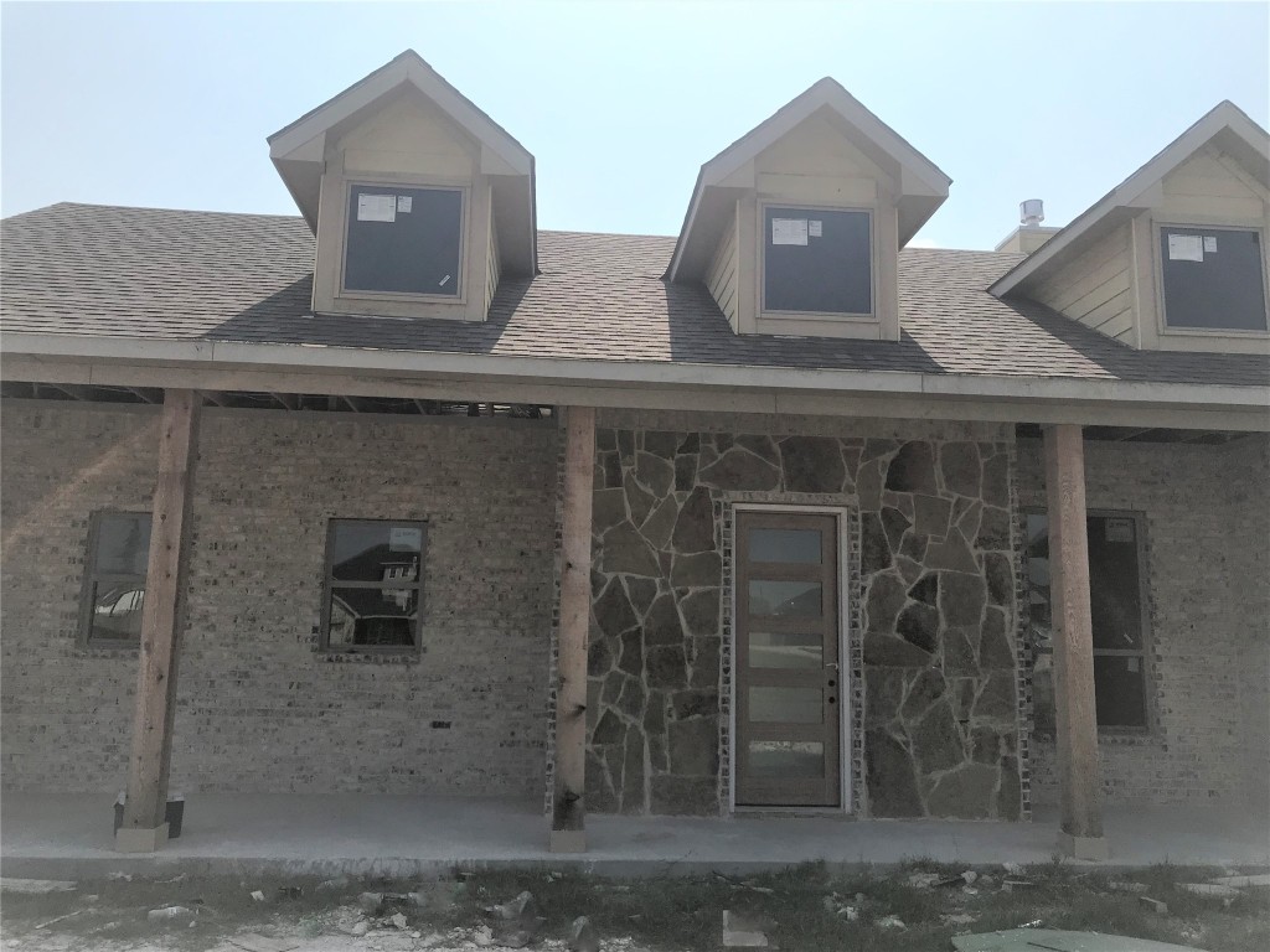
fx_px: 1027
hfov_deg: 63.4
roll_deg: -1.2
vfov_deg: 49.7
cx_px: 635
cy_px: 476
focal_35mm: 28
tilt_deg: +10.0
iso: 20
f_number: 1.8
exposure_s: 1/4566
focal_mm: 3.99
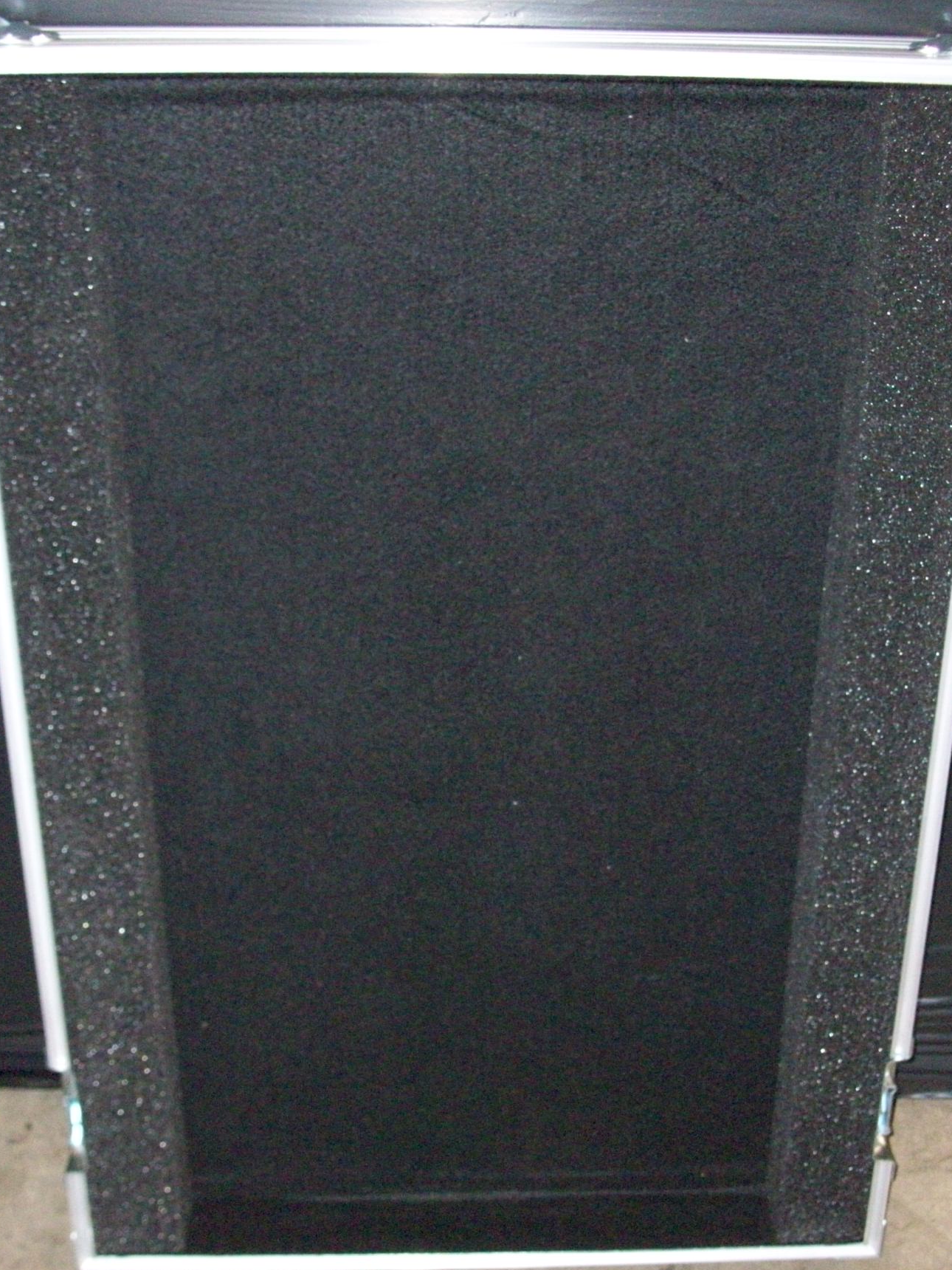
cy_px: 661
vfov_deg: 38.2
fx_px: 1833
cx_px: 501
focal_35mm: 50
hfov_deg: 29.1
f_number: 3.2
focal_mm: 7.1
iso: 320
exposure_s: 1/46
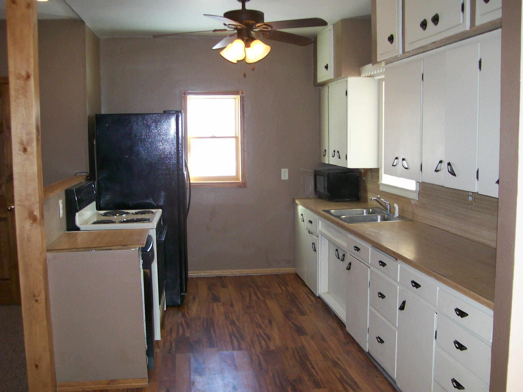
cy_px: 196
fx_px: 544
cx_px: 262
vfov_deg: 39.7
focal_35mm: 36
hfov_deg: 51.4
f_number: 2.7
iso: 140
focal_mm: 6
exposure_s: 1/64
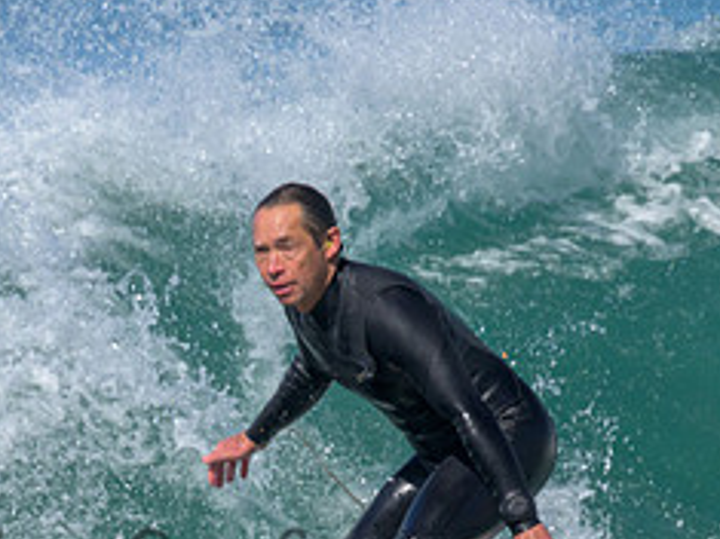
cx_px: 260
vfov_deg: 0.8
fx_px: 39499
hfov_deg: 1.0
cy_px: 550
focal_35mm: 1900
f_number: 11
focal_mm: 800
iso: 1000
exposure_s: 1/800
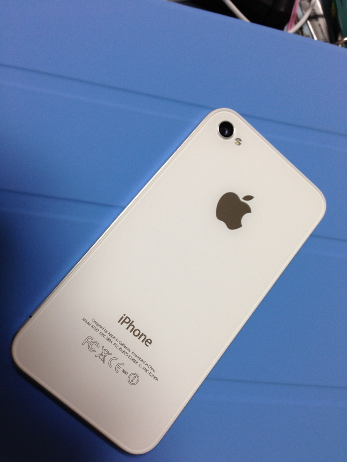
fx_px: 441
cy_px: 231
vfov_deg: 55.4
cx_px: 174
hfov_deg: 42.9
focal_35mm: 33
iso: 64
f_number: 2.4
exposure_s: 1/20
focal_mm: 4.13
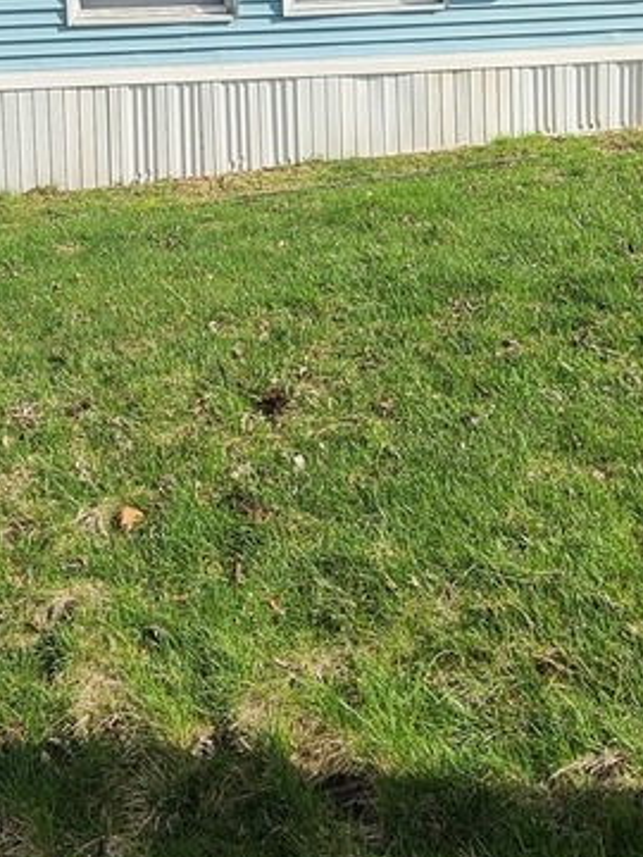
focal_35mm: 39
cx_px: 236
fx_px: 966
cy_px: 121
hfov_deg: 36.6
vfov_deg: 44.5
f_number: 2.2
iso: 50
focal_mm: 2.2
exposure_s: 1/1493
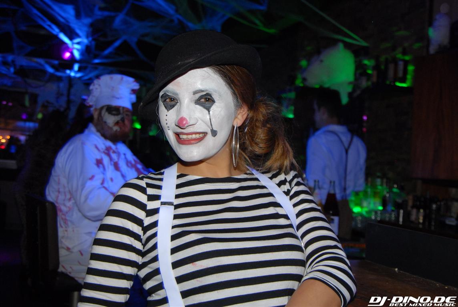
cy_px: 154
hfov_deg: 44.9
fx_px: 555
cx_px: 229
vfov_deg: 31.0
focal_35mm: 44
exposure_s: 1/6
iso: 400
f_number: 5.6
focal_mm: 29
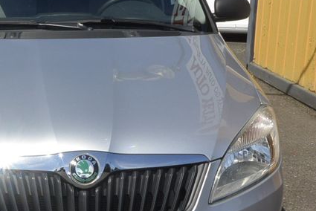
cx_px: 71
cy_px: 147
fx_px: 571
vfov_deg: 20.8
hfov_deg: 30.3
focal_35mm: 65
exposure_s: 1/250
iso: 160
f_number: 13
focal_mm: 10
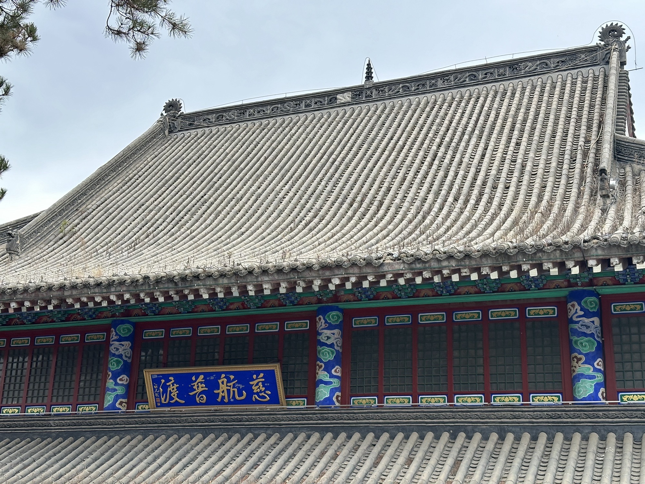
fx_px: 894
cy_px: 242
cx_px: 322
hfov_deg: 39.7
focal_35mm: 48
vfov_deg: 30.3
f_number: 1.78
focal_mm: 6.86
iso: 64
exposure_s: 1/1242
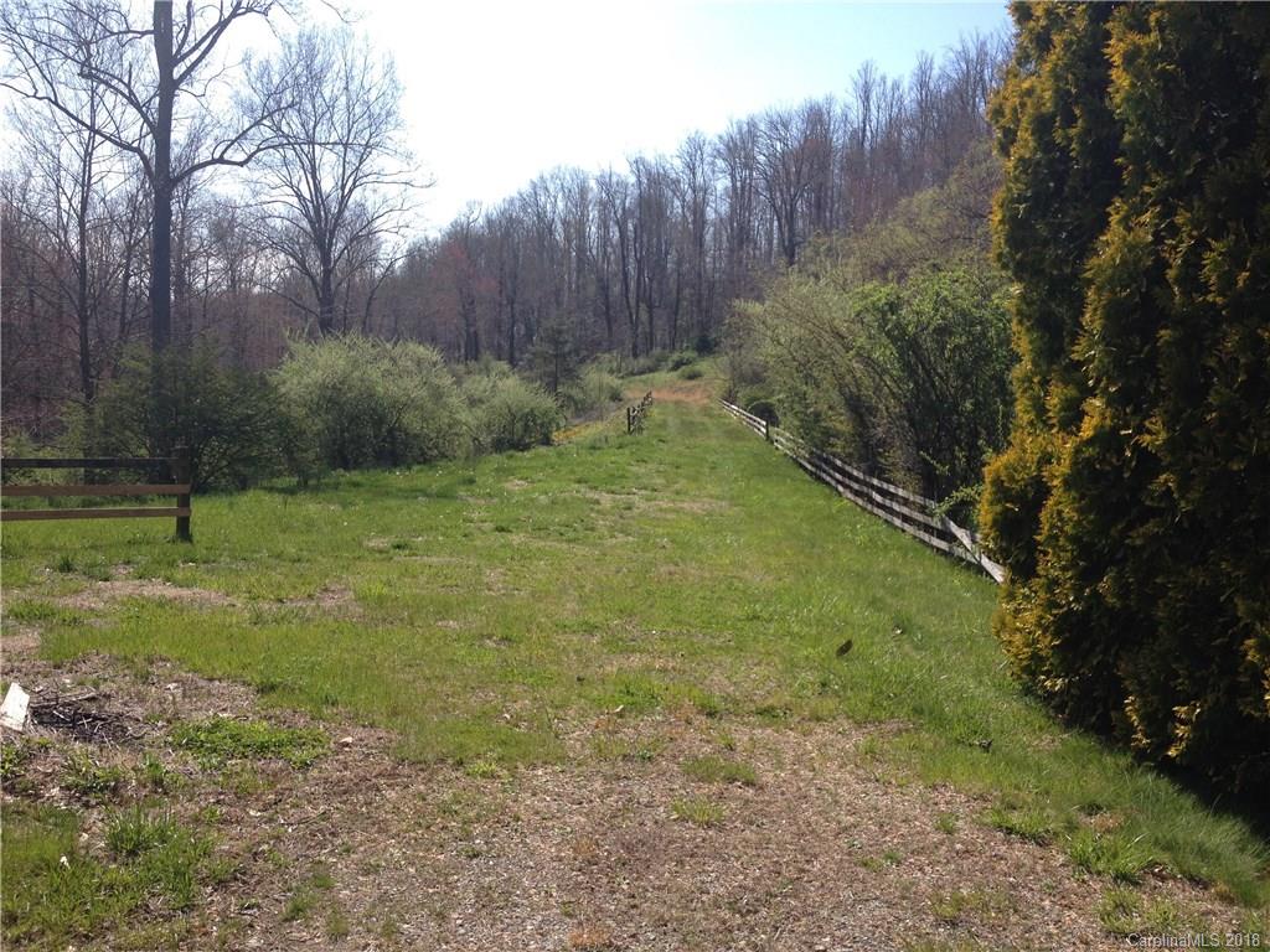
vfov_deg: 40.7
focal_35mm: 35
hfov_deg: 52.6
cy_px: 476
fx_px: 1284
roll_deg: -3.9
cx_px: 635
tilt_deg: -5.9
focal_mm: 4.28
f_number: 2.4
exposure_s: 1/1284
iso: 50
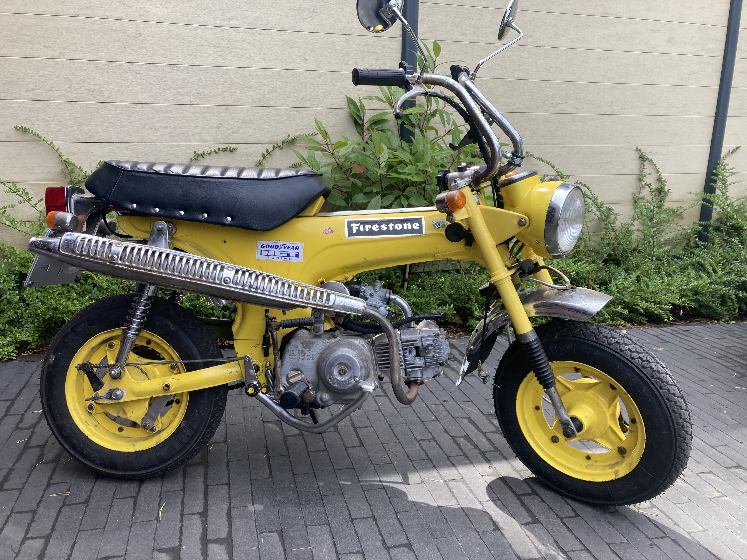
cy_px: 280
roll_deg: -0.9
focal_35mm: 28
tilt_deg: -12.9
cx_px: 374
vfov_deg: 49.7
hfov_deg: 63.4
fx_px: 604
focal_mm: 3.99
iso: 20
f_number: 1.8
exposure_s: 1/361
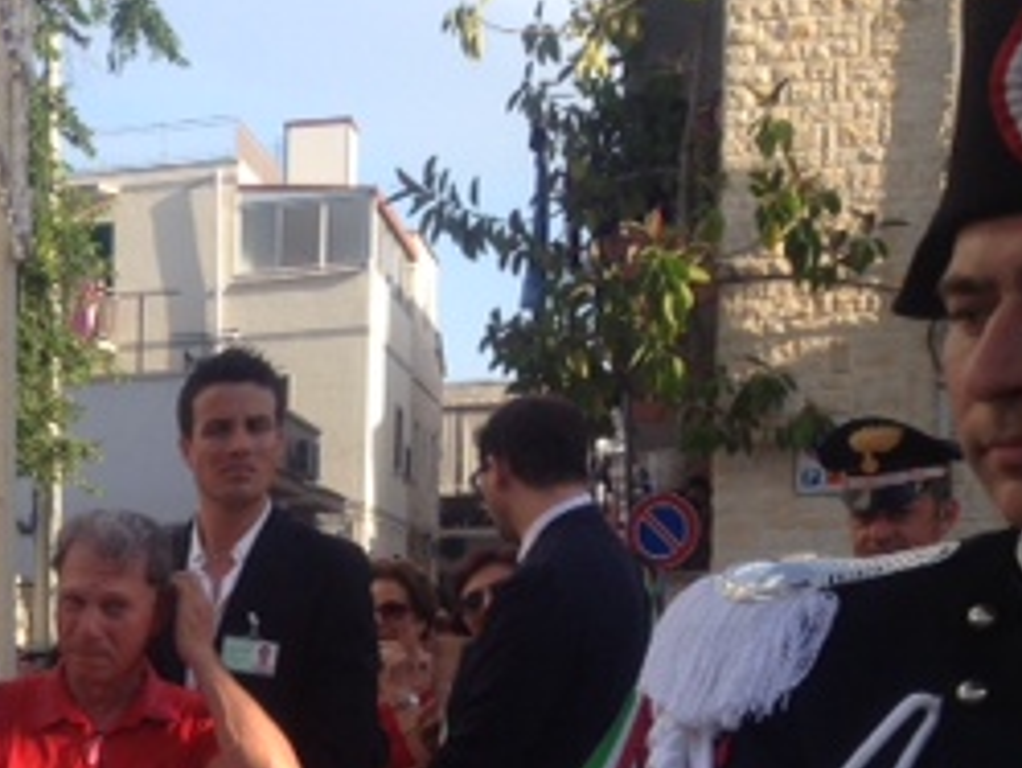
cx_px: -222
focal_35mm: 90
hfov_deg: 20.3
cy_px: 867
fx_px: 2658
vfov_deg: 15.9
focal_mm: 4.28
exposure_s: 1/563
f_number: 2.4
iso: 50
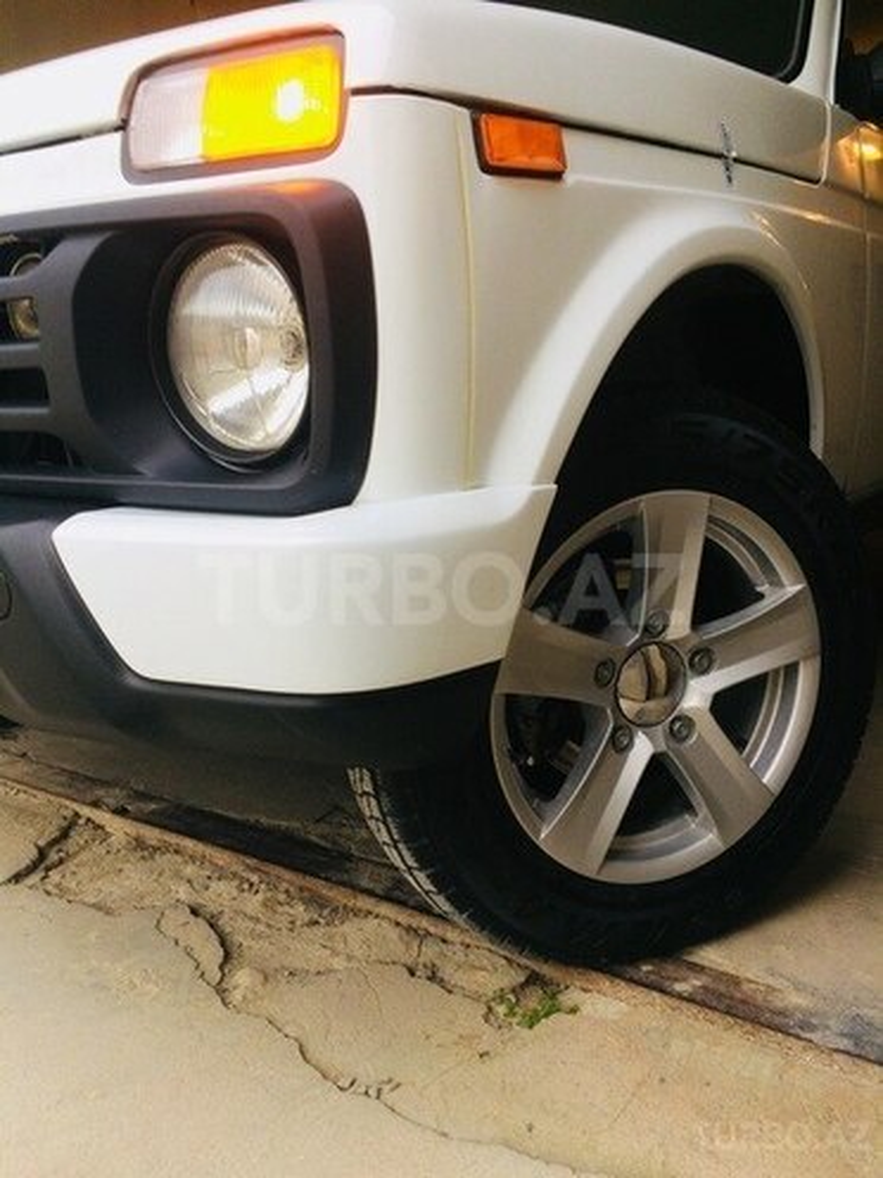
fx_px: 986
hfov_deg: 48.2
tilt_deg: -12.5
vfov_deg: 61.7
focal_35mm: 29
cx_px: 442
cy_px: 589
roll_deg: +2.4
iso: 50
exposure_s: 1/50
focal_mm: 4.15
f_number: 2.2
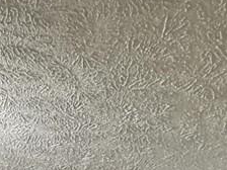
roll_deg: -1.4
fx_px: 525
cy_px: 457
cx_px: -6
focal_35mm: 80
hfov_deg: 23.3
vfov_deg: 12.4
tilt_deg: -14.9
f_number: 2.2
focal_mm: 2.22
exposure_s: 1/60
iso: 800
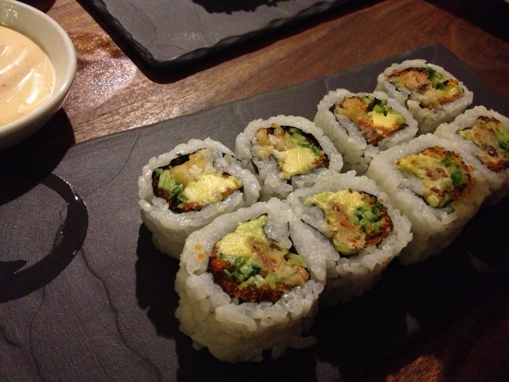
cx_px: 254
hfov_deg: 52.6
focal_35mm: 35
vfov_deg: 40.7
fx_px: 515
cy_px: 191
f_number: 2.4
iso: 640
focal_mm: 4.28
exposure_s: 1/15
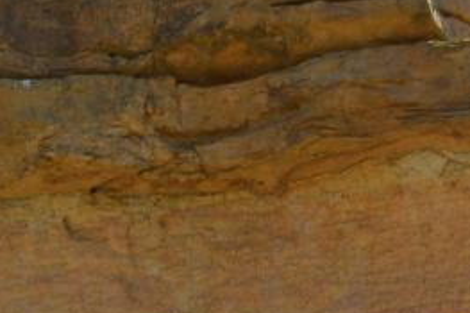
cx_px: 375
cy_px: 93
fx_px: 14083
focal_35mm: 1079
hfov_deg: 1.9
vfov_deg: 1.3
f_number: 11
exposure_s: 1/125
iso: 110
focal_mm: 105
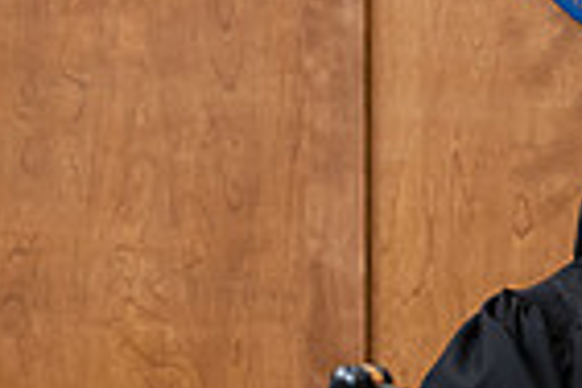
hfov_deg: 6.0
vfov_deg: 4.1
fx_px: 5464
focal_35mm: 338
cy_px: 411
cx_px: 945
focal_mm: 82
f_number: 4
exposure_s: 1/200
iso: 1600
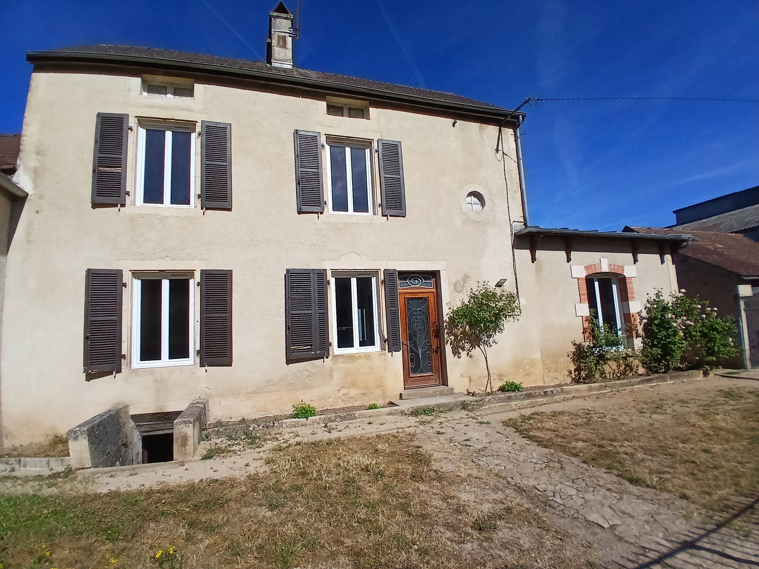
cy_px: 284
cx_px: 380
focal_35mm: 17
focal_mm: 1.4
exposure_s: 1/2304
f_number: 2.2
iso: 50
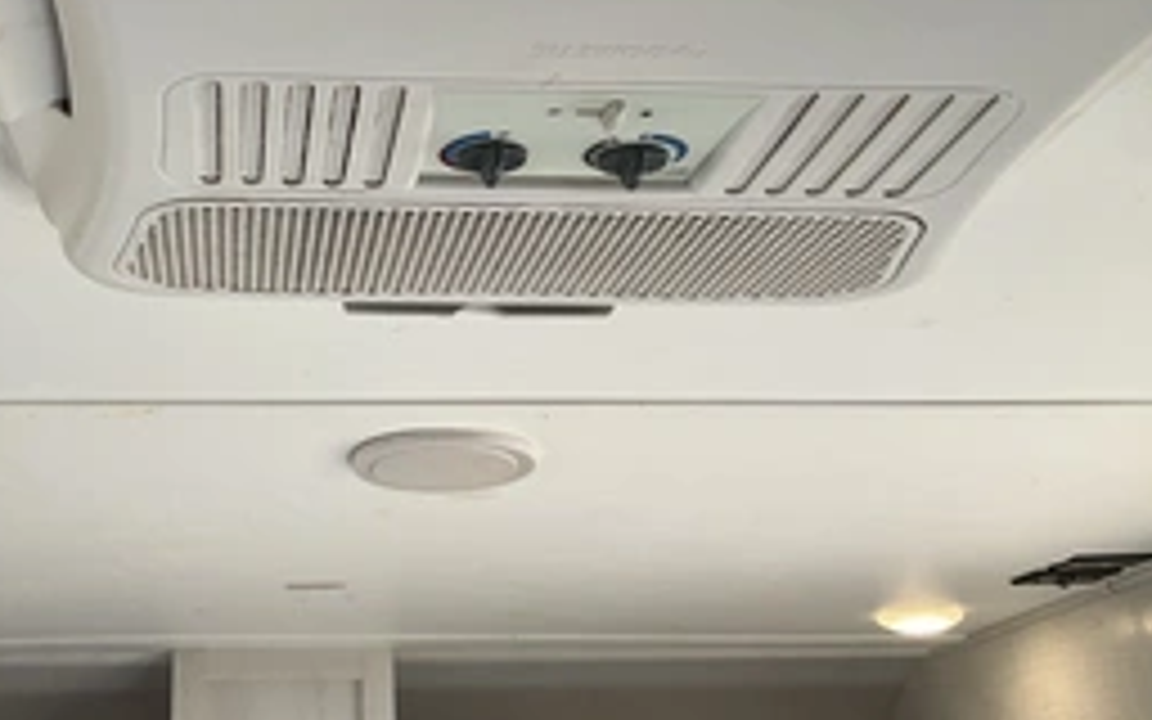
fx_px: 1507
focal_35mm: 48
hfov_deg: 41.0
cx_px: 328
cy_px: 284
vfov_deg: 26.8
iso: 25
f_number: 1.8
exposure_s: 1/122
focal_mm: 3
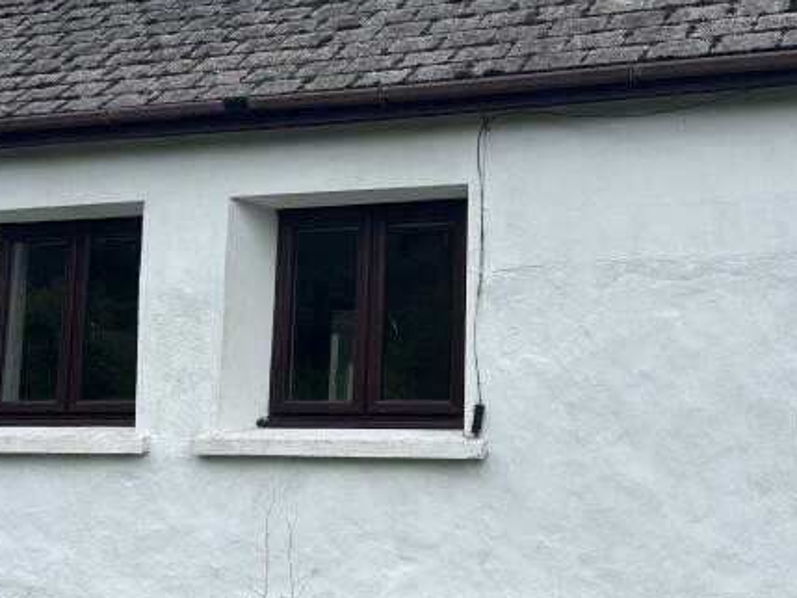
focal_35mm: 62
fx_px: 1428
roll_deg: -1.8
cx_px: 418
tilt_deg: +8.7
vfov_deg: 23.6
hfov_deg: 31.2
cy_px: 251
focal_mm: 5.96
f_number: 1.6
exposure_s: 1/2710
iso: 50
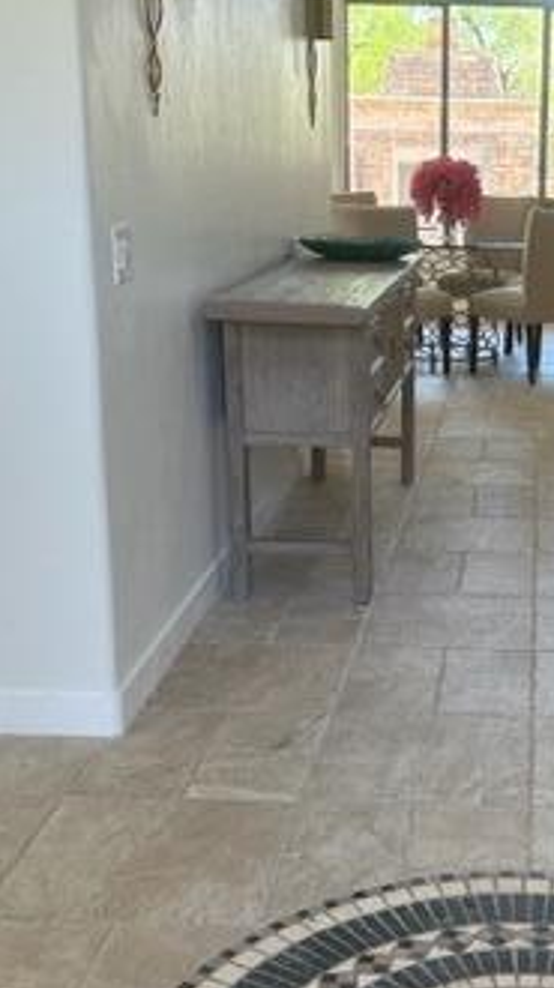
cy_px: 524
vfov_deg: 37.9
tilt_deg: -14.3
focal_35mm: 55
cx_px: 518
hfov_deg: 21.2
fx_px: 1440
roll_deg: -1.5
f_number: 1.5
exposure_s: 1/121
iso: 80
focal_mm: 5.7
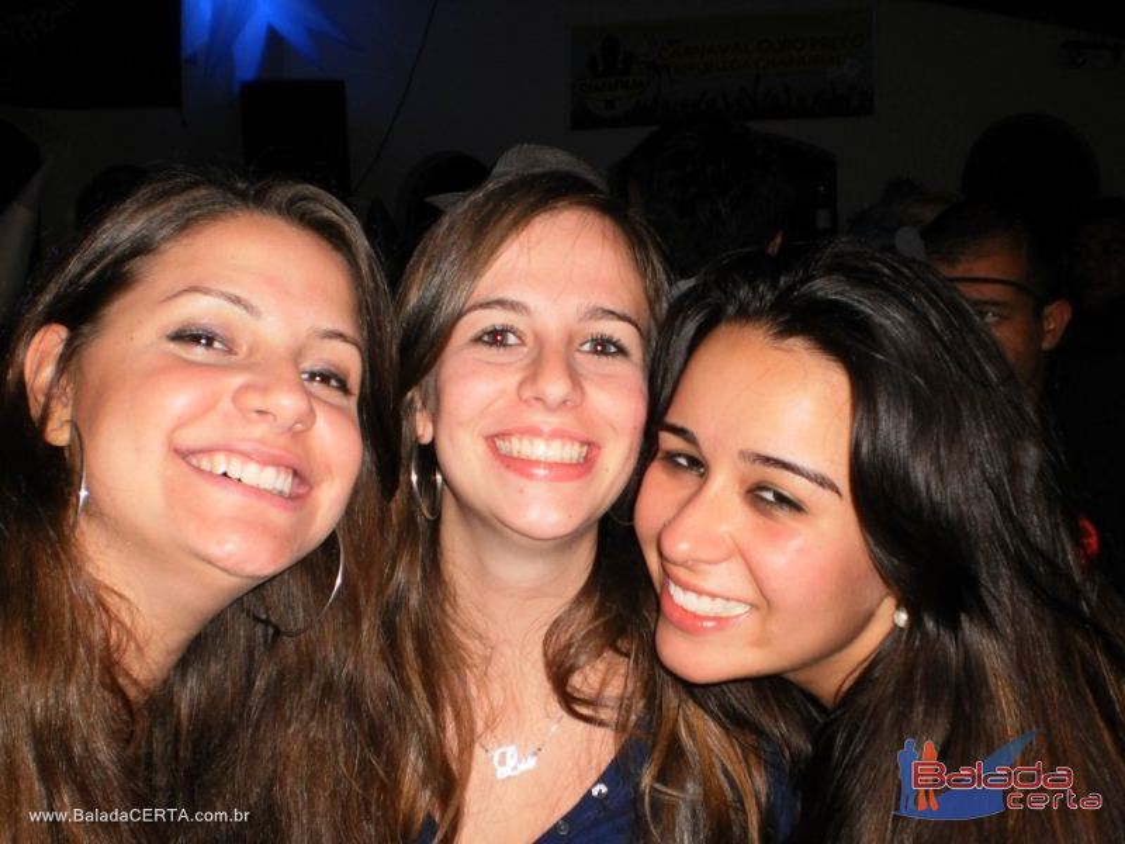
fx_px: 1170
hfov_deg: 51.4
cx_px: 562
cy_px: 422
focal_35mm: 36
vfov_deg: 39.7
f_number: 3.1
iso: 125
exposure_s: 1/30
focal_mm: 6.3
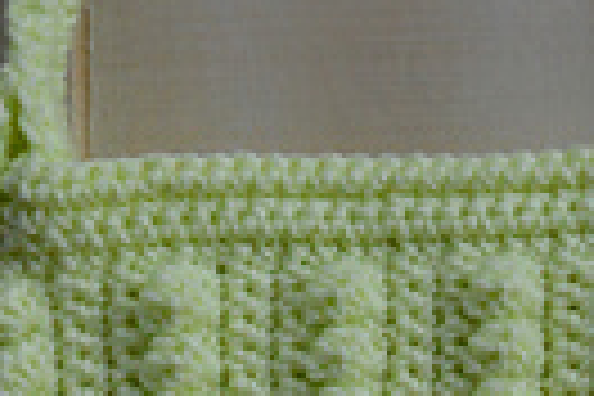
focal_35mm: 189
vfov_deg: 7.0
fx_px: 3118
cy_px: 832
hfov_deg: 10.7
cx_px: 752
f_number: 5.6
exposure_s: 1/1600
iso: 400
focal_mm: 26
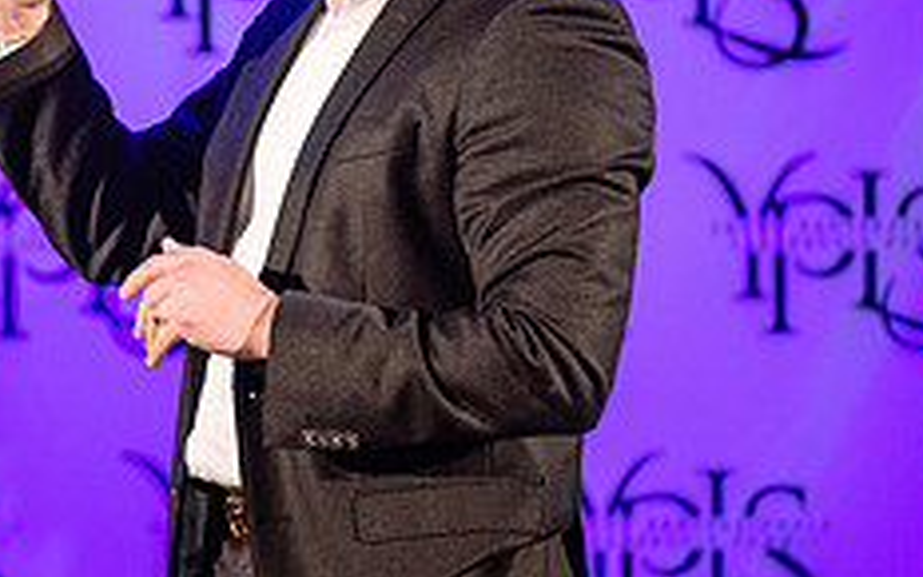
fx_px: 14716
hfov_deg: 3.6
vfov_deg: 2.2
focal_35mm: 585
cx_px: -57
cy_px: 238
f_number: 2.8
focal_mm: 200
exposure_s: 1/320
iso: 1600
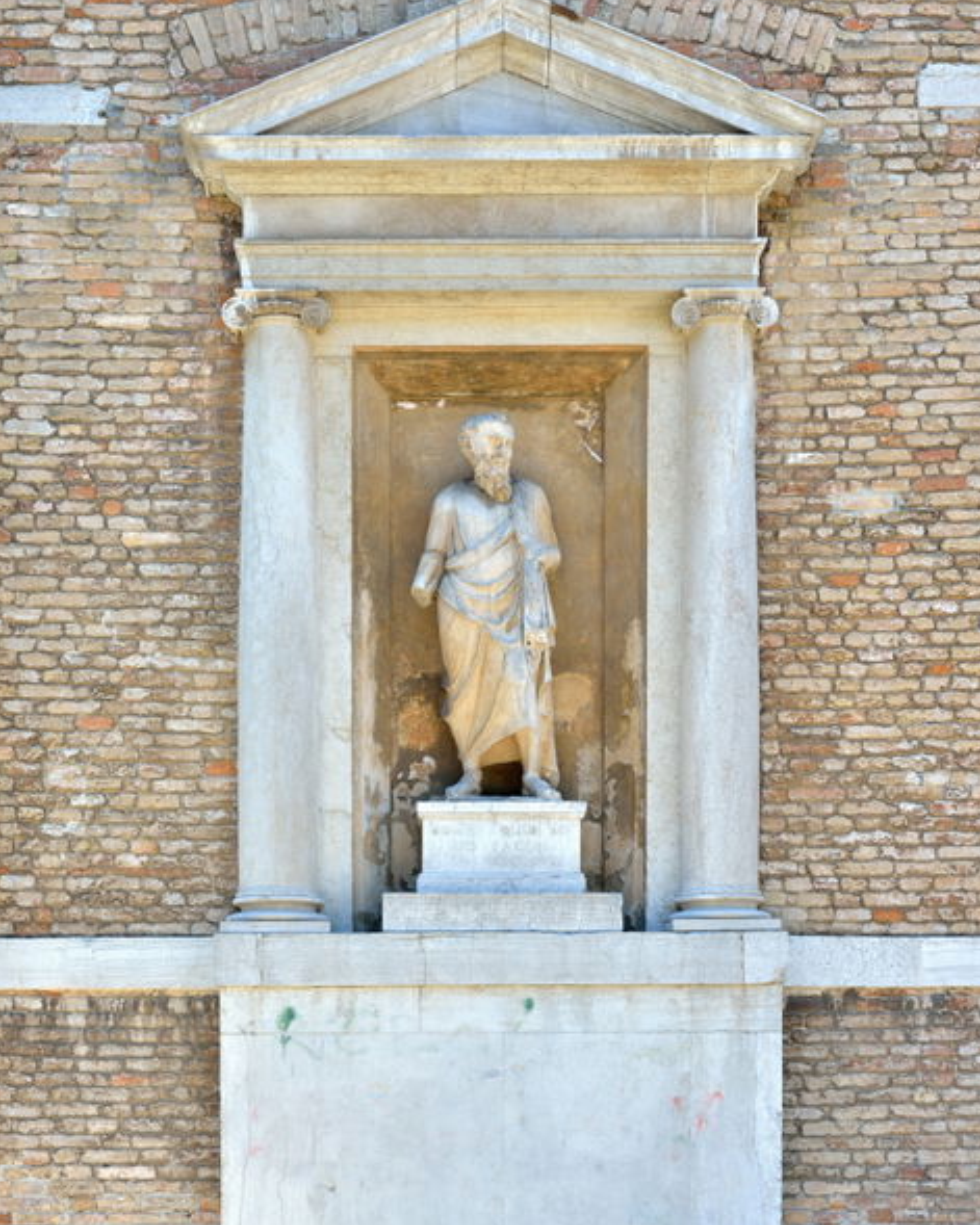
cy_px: 714
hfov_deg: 27.6
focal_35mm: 55
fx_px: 1995
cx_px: 491
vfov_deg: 34.1
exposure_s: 1/80
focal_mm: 48
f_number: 11
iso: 100
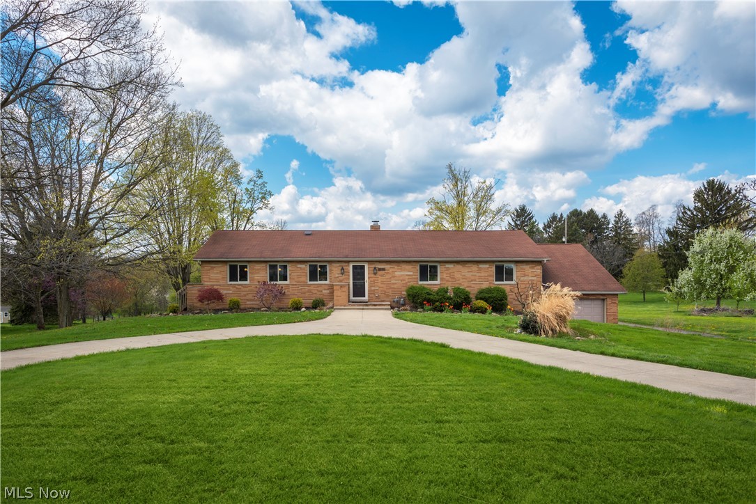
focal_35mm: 24
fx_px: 504
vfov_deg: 53.2
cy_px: 252
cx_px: 378
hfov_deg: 73.7
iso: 200
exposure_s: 1/400
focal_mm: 24
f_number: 9
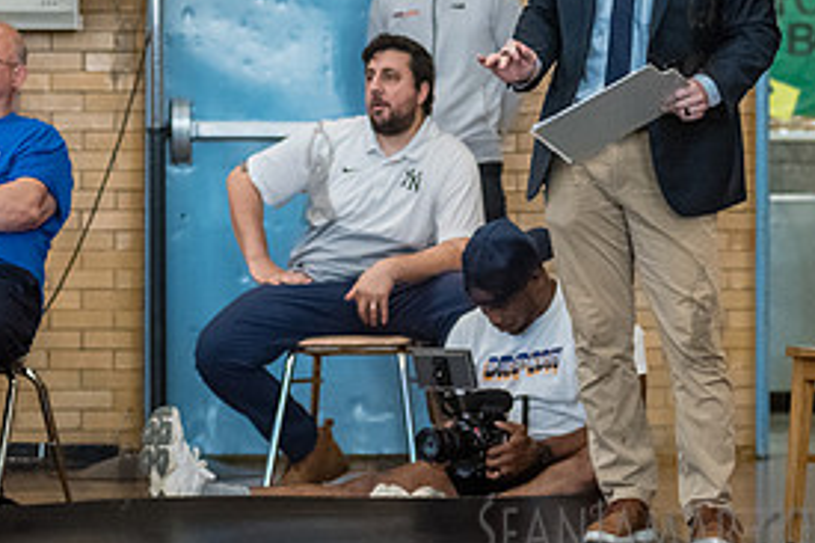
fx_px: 4548
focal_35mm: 201
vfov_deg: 6.8
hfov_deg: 10.2
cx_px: 683
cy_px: 29
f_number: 3.5
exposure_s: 1/400
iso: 5000
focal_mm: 92
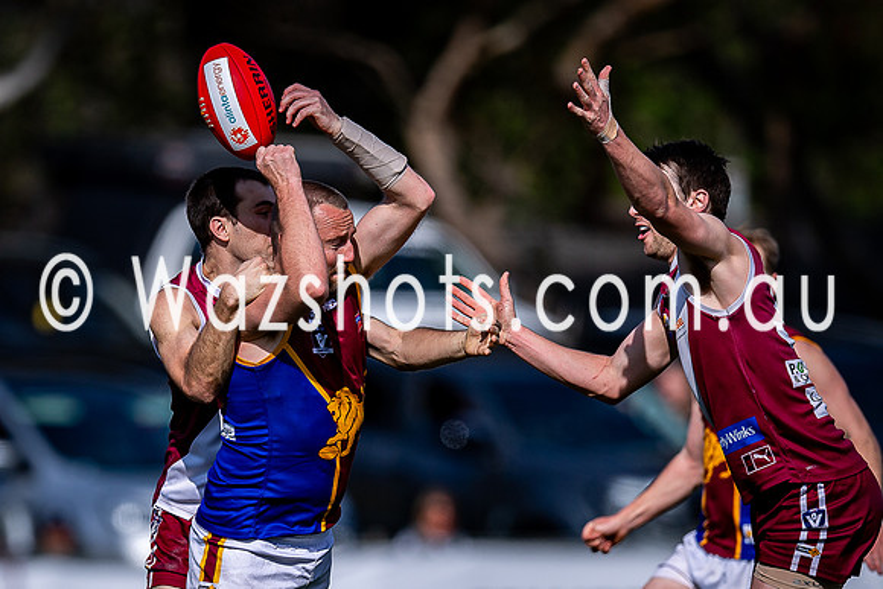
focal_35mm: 973
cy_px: 511
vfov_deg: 1.4
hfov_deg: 2.1
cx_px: 276
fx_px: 23863
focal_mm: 500
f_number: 4
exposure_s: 1/2500
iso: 100
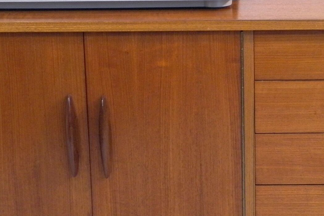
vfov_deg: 12.2
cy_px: 75
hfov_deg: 18.1
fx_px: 1008
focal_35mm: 112
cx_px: 247
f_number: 3.9
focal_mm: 7.9
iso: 200
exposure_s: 1/15
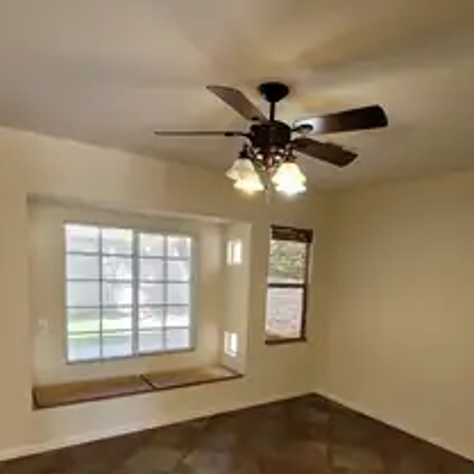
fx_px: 341
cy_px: 315
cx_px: 261
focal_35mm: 22
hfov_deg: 69.5
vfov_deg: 67.7
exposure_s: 1/60
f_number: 2.2
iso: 160
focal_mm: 2.2
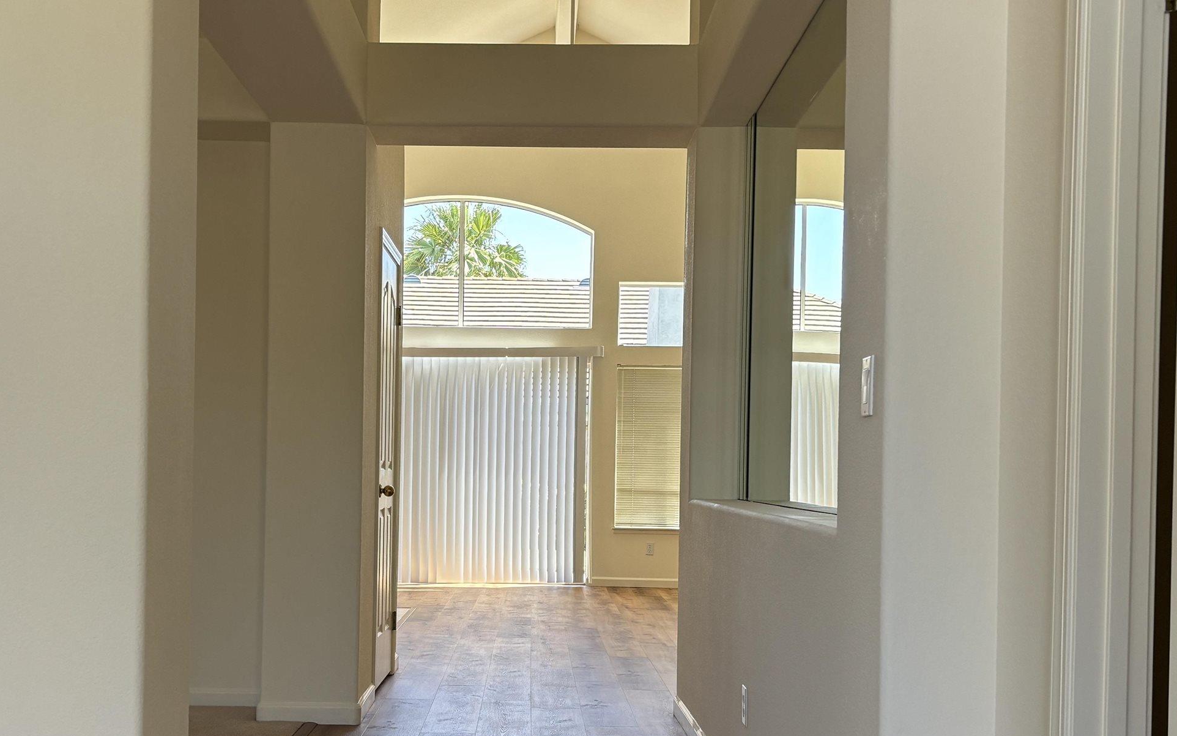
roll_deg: +0.0
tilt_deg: -0.7
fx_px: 1412
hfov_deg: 45.2
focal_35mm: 44
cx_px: 516
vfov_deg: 29.1
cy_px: 480
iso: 50
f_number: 1.6
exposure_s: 1/139
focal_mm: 5.96
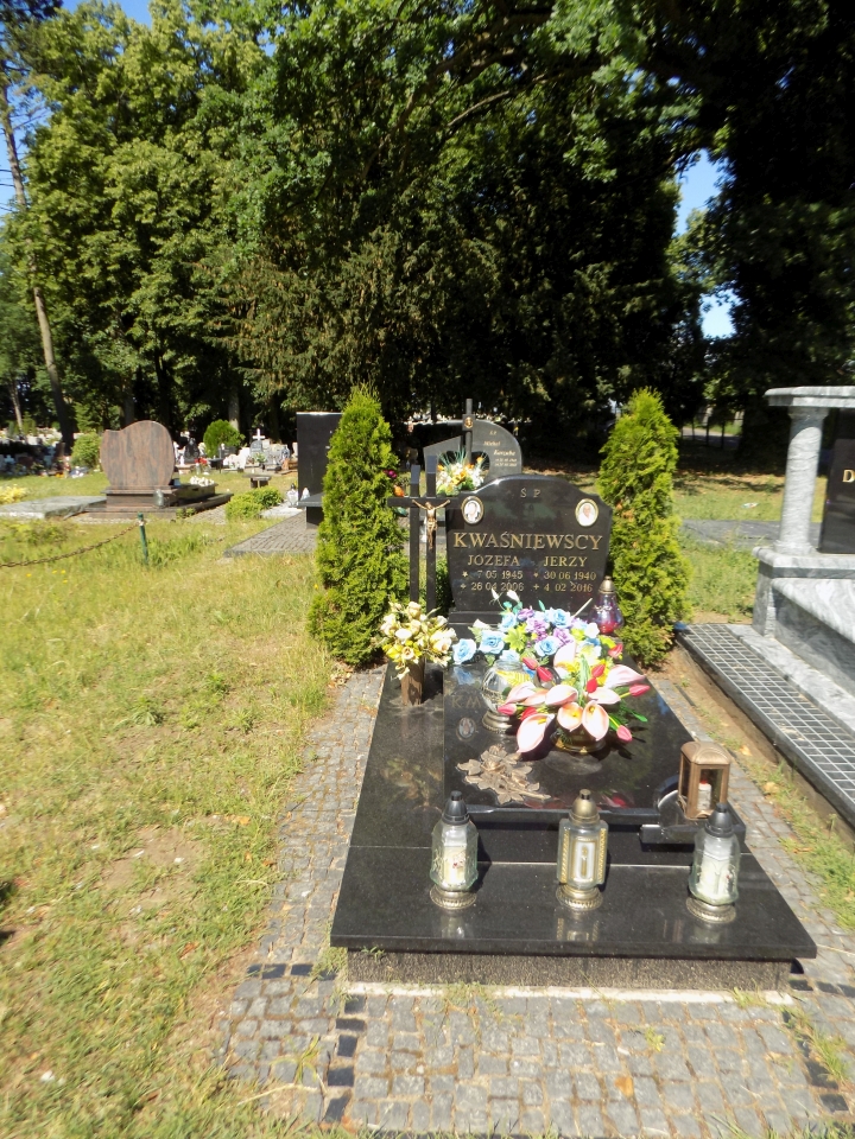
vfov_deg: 73.9
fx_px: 757
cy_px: 570
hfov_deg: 58.9
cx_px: 428
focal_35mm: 23
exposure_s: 1/640
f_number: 3.1
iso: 80
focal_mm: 4
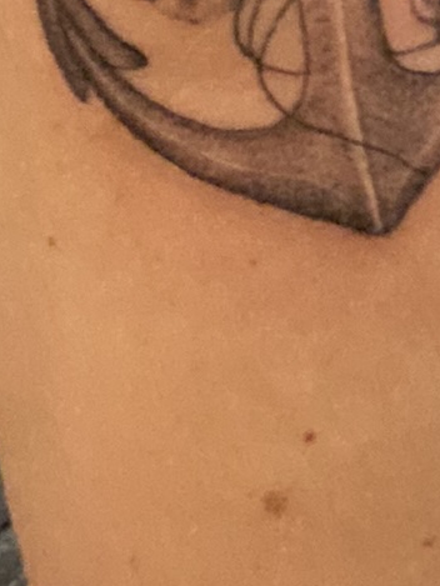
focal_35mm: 131
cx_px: 272
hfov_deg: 11.3
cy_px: -620
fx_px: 2219
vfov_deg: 12.9
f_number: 2.2
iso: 400
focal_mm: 2.71
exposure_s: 1/30
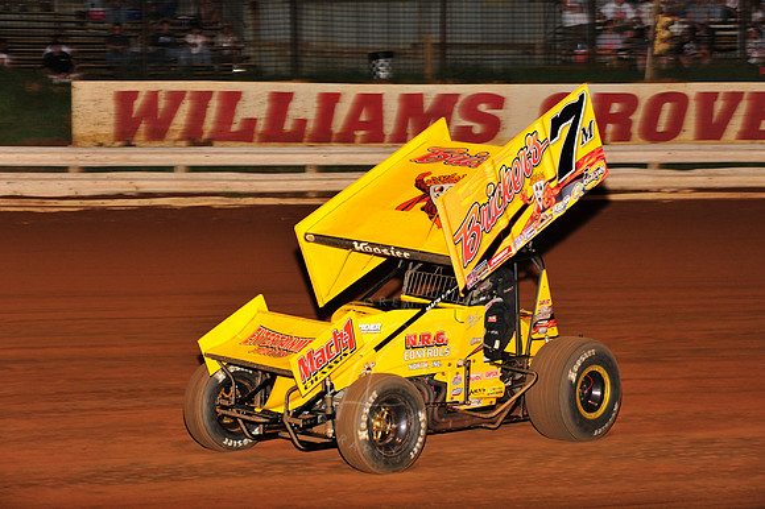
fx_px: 2230
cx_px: 382
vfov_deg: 13.0
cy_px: 254
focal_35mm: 105
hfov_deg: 19.5
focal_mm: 105
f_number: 6.3
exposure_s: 1/320
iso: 1000
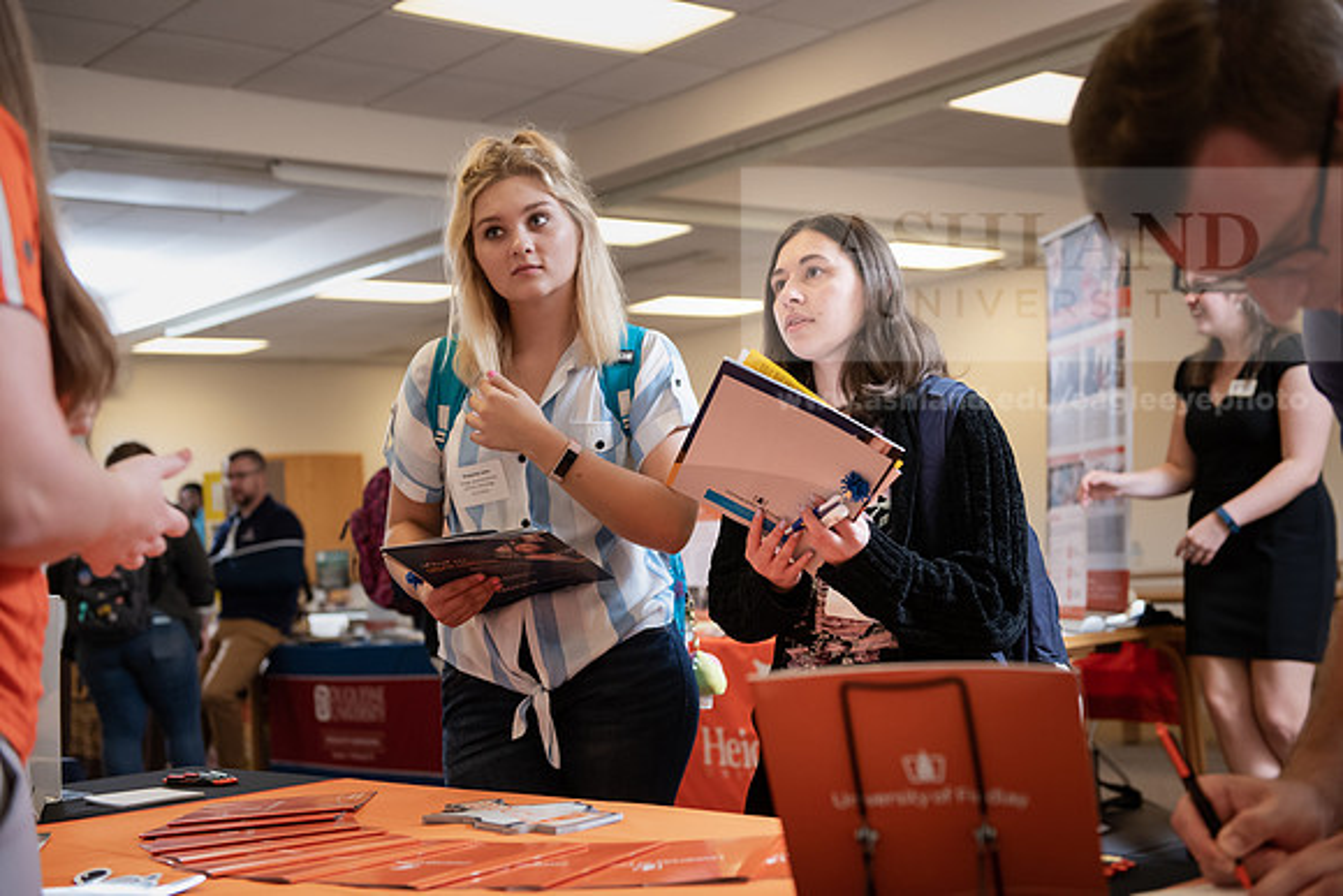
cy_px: 448
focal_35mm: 48
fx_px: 1791
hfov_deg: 41.1
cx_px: 672
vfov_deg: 28.1
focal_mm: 48
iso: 1250
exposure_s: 1/200
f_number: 3.5
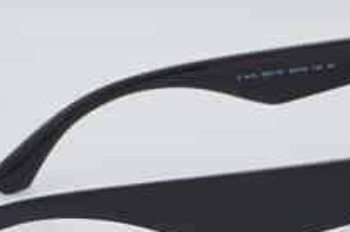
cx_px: 195
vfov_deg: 8.6
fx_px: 1543
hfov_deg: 12.9
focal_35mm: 159
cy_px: 192
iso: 100
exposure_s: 1/4
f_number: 32
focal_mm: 55
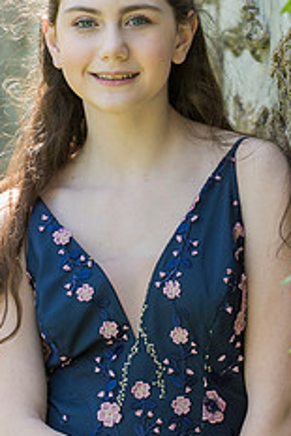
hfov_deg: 5.7
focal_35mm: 242
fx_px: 2930
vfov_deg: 8.5
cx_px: 156
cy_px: 133
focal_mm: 125
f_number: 4
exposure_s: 1/400
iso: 400
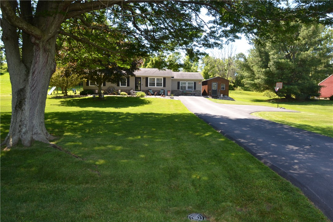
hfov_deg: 81.2
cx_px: 166
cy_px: 111
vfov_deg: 59.5
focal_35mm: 21
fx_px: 194
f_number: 8
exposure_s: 1/200
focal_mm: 14
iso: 400
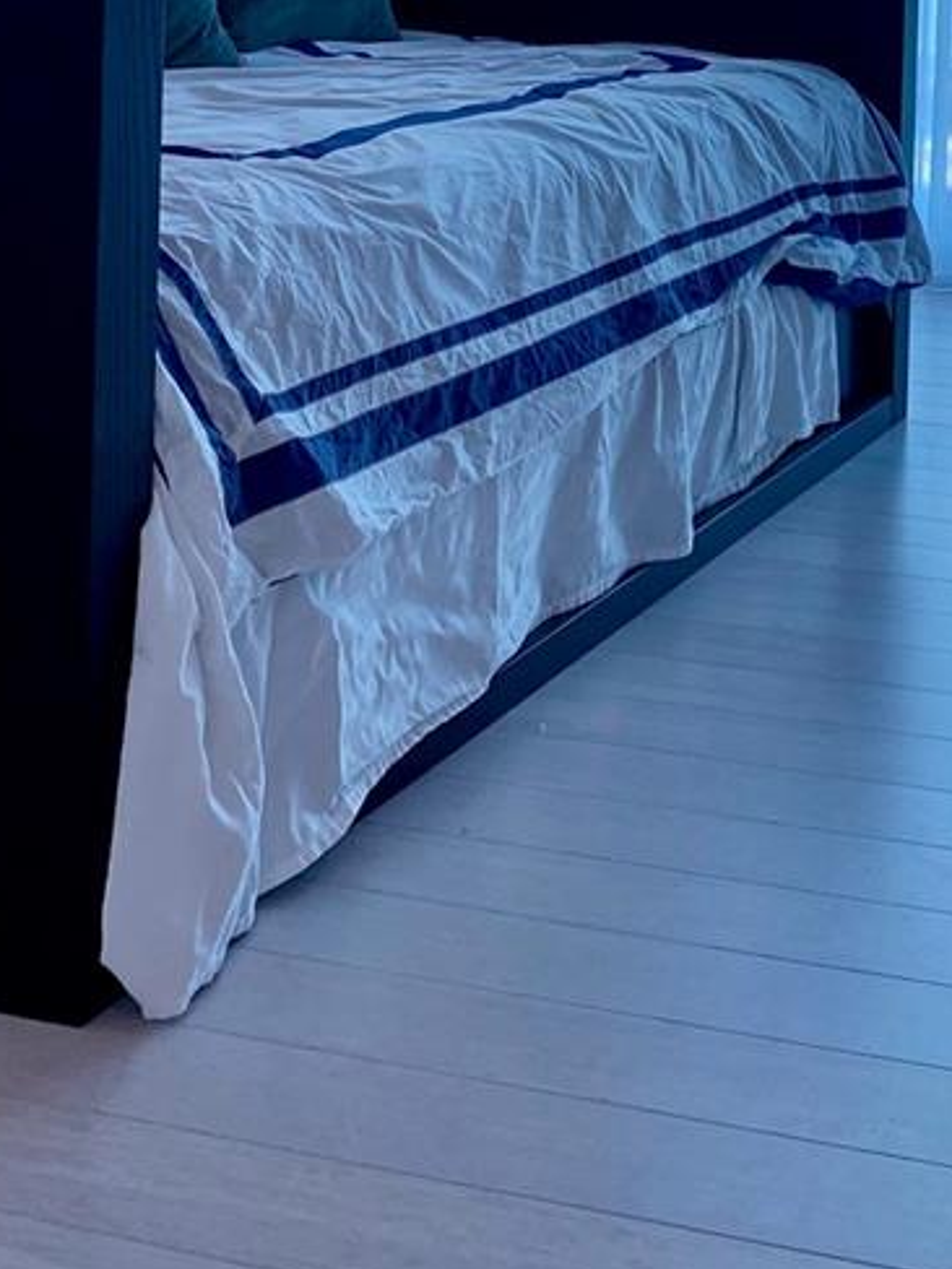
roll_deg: -1.3
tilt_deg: -0.9
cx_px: 929
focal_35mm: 64
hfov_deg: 22.2
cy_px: -68
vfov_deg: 28.0
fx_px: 2347
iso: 80
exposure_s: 1/120
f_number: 1.8
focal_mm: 4.25
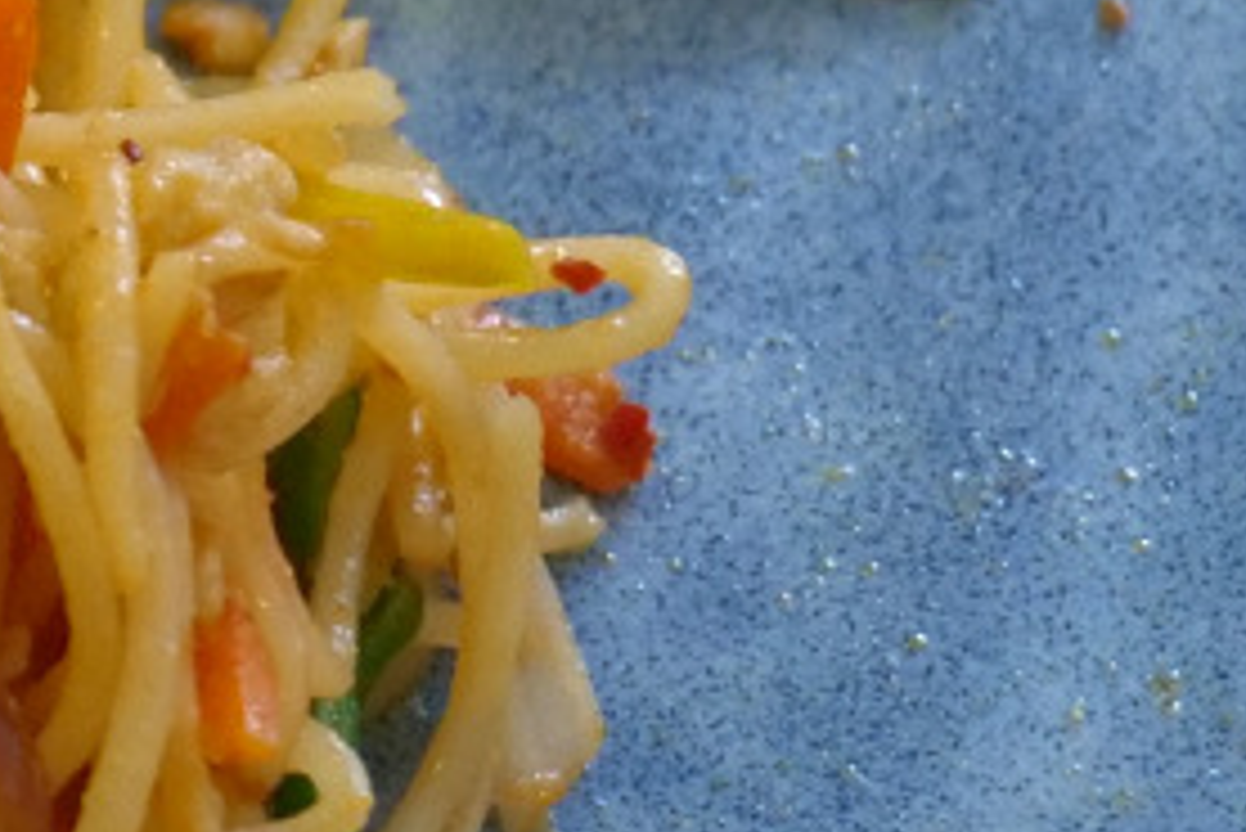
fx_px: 14405
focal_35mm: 416
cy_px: -526
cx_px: -2006
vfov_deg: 3.3
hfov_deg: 4.8
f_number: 7.1
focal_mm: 60
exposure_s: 1/60
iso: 4000
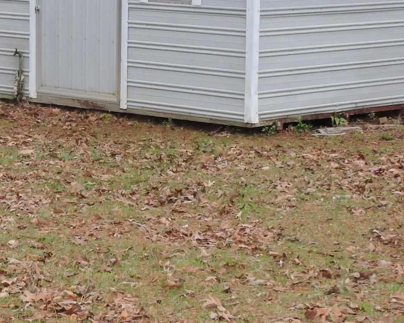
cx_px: 13
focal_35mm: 155
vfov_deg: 9.9
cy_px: 78
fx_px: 1853
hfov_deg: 12.3
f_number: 4.2
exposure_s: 1/1000
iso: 640
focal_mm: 11.6
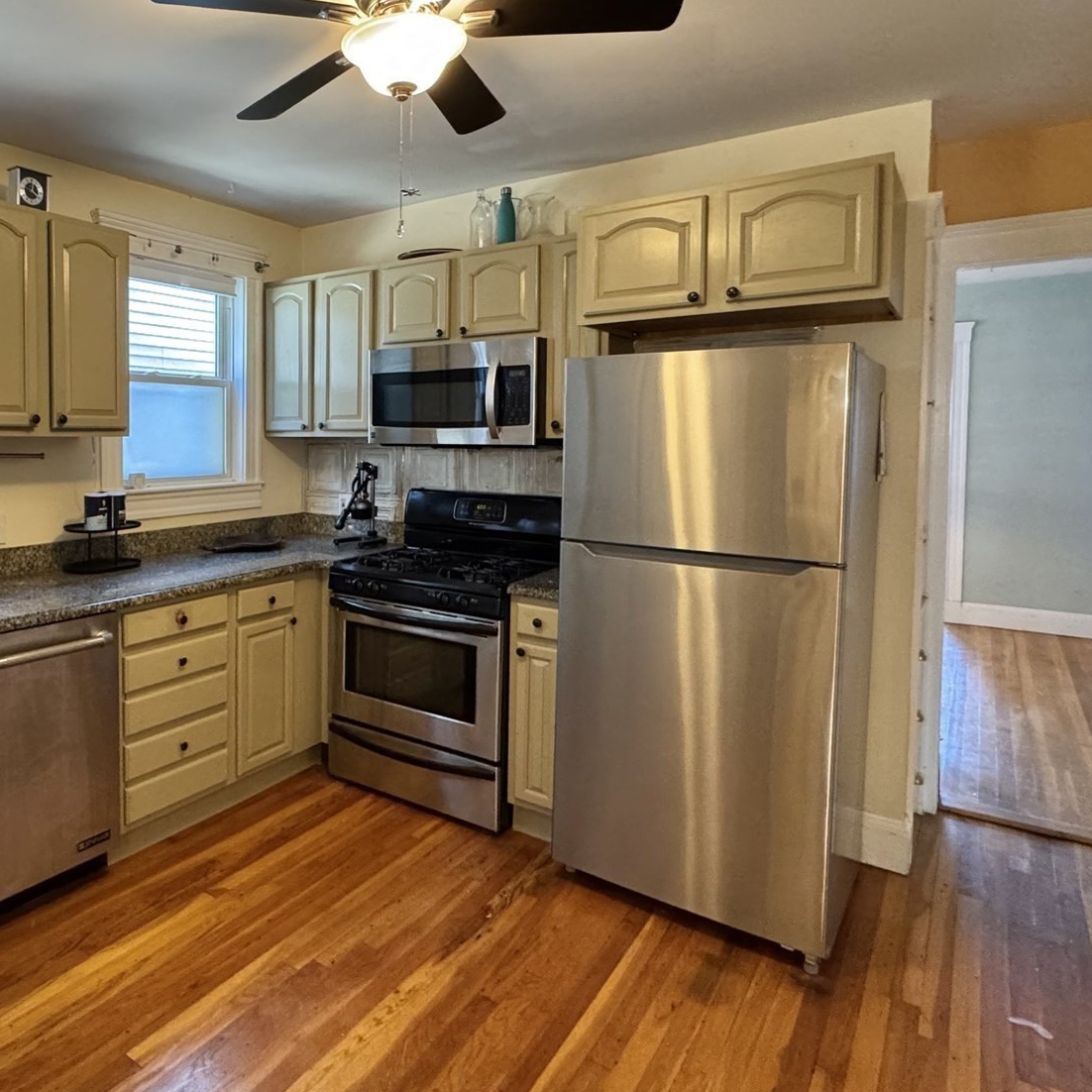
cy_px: 473
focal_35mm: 23
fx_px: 821
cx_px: 274
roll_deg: -0.4
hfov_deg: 63.4
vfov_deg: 67.0
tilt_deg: -2.9
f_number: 2.2
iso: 640
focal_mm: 2.22
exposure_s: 1/60
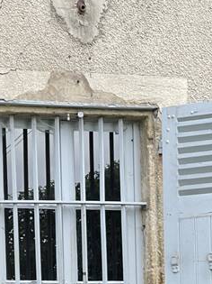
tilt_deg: +1.3
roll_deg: +1.6
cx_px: 12
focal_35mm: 208
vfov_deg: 9.2
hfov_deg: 7.1
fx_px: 1700
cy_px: 453
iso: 20
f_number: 2.2
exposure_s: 1/147
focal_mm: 7.5
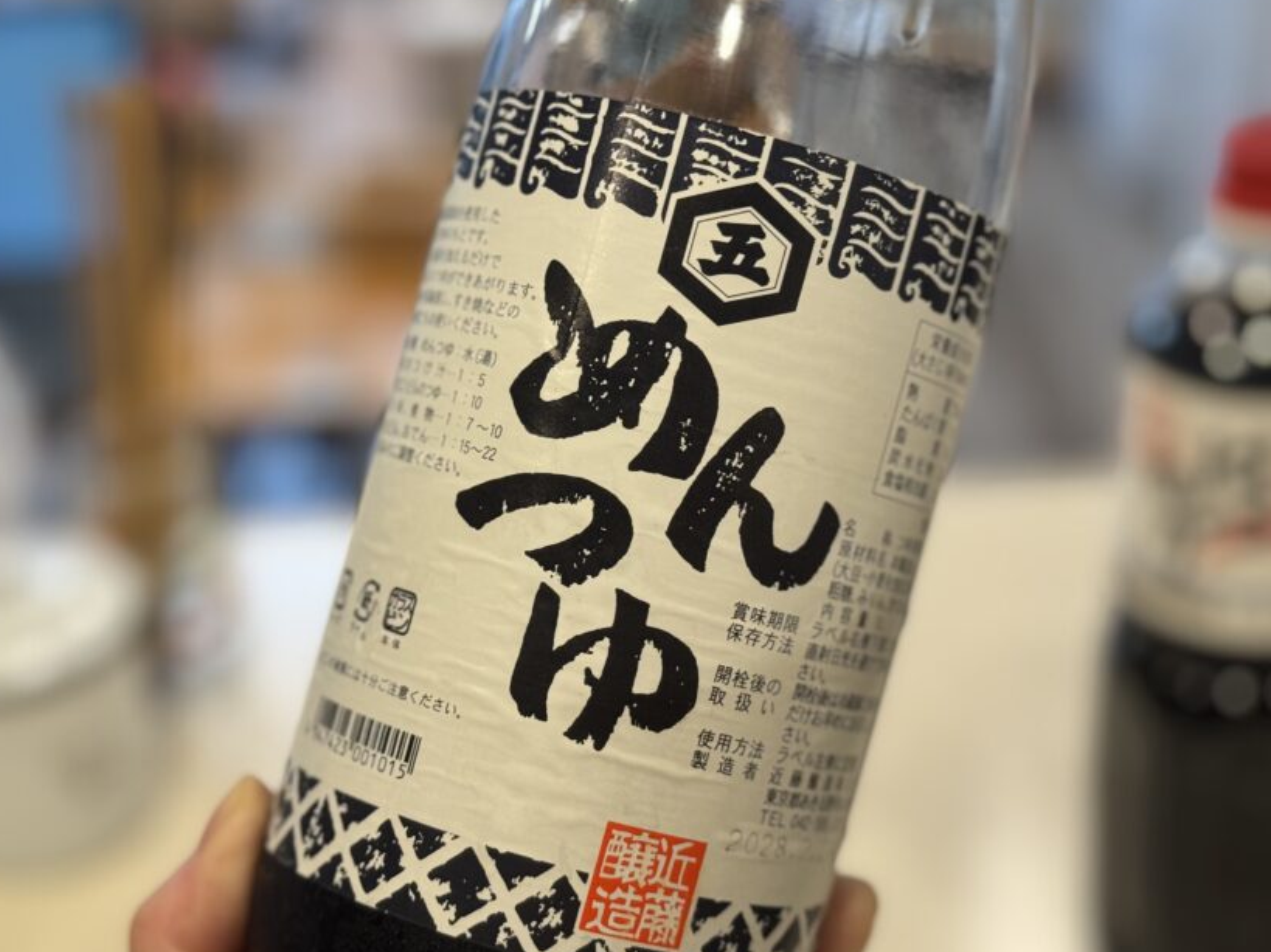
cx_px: 675
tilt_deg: -30.0
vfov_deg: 24.4
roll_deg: +4.3
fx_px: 2203
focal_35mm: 60
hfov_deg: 32.2
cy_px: 499
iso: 100
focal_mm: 6.76
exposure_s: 1/79
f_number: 1.78
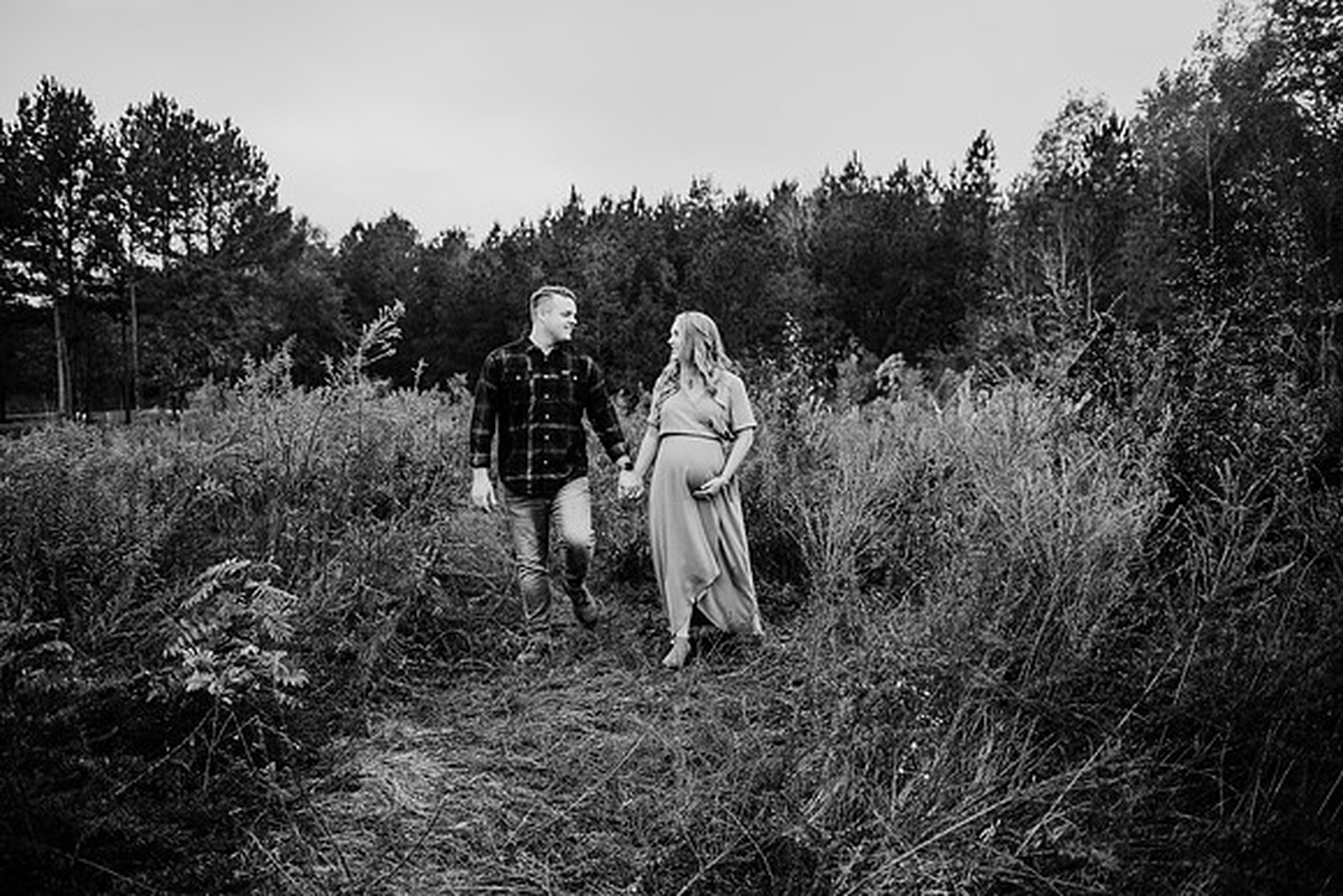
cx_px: 672
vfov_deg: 53.2
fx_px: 896
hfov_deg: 73.7
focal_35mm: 24
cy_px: 448
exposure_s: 1/250
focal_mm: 24
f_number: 2.5
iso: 400
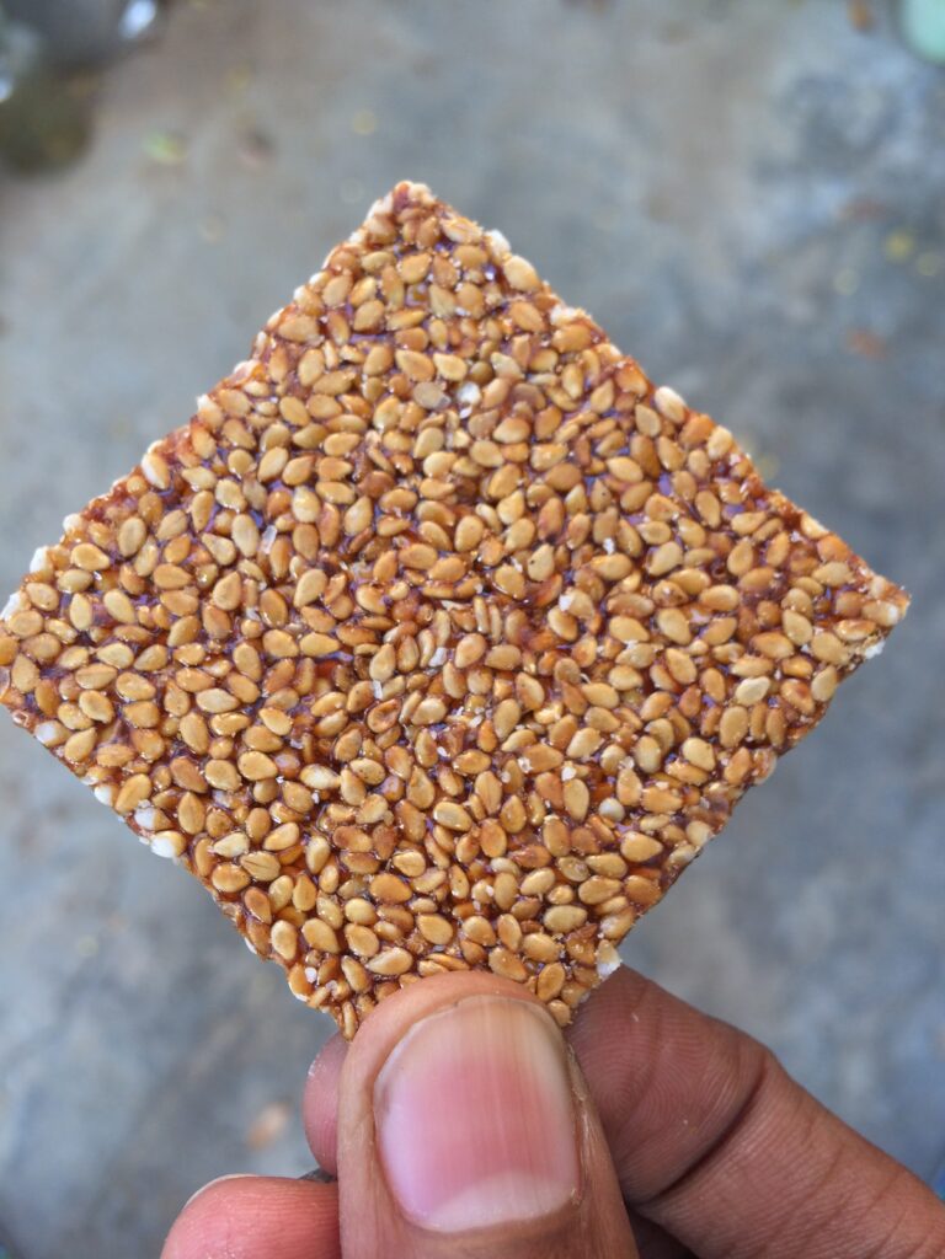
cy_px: 630
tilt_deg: -74.8
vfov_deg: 61.7
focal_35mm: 29
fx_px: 1056
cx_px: 472
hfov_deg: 48.2
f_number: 2.2
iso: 32
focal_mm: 4.15
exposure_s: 1/50
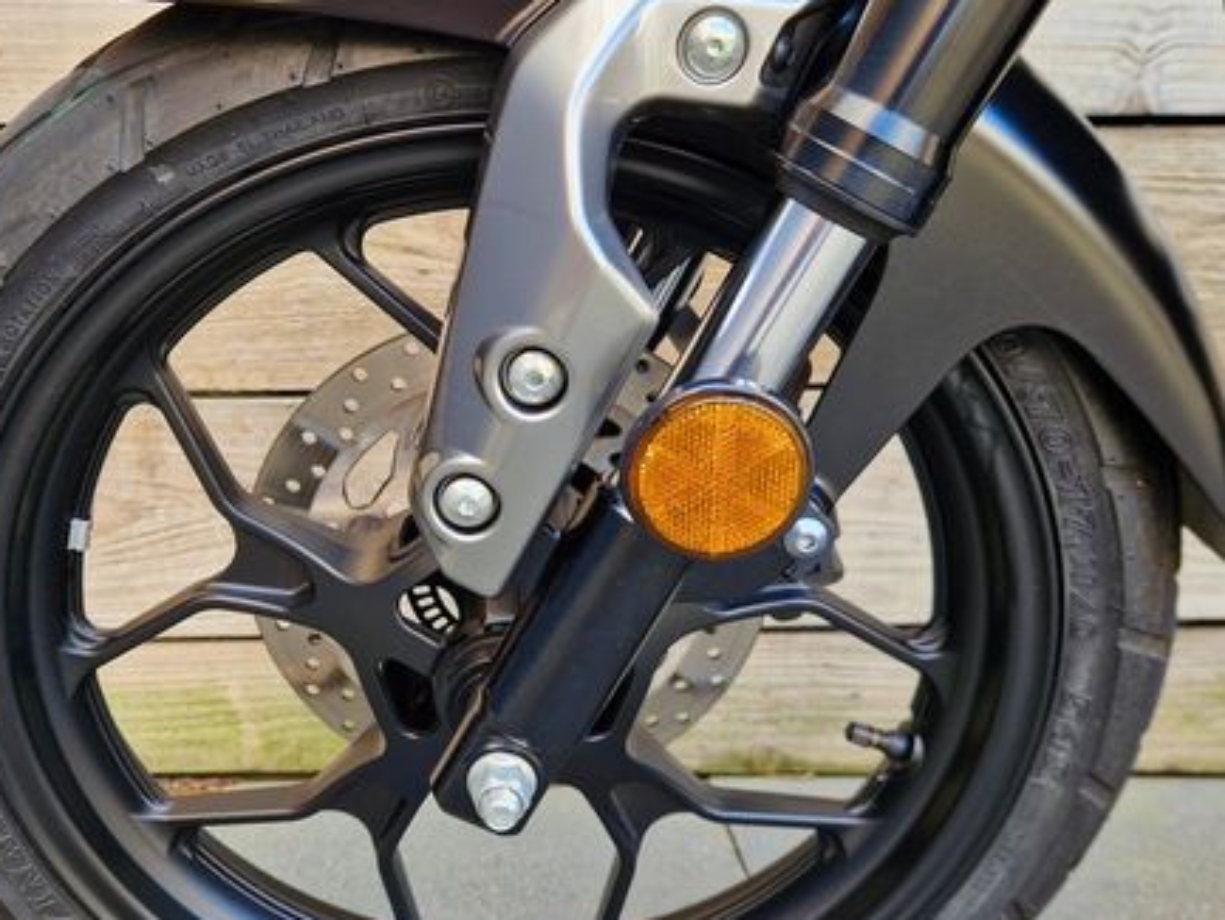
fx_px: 1204
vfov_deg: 41.8
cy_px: 495
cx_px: 504
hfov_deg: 53.6
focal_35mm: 34
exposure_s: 1/180
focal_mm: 5.4
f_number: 1.8
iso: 80
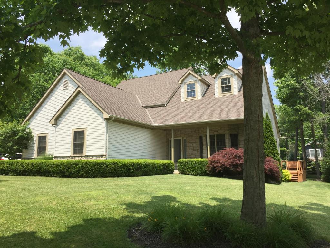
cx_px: 165
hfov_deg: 61.7
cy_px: 124
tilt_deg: +8.3
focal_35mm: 29
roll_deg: -0.3
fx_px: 276
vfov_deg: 48.2
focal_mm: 4.15
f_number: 2.2
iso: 32
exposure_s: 1/1582
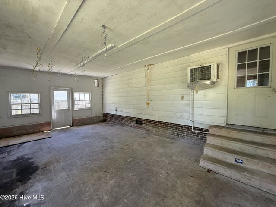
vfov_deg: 85.7
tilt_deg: -0.5
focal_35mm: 14
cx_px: 138
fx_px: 112
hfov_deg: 102.0
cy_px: 104
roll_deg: +1.8
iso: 125
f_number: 2.2
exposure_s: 1/99
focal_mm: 2.22
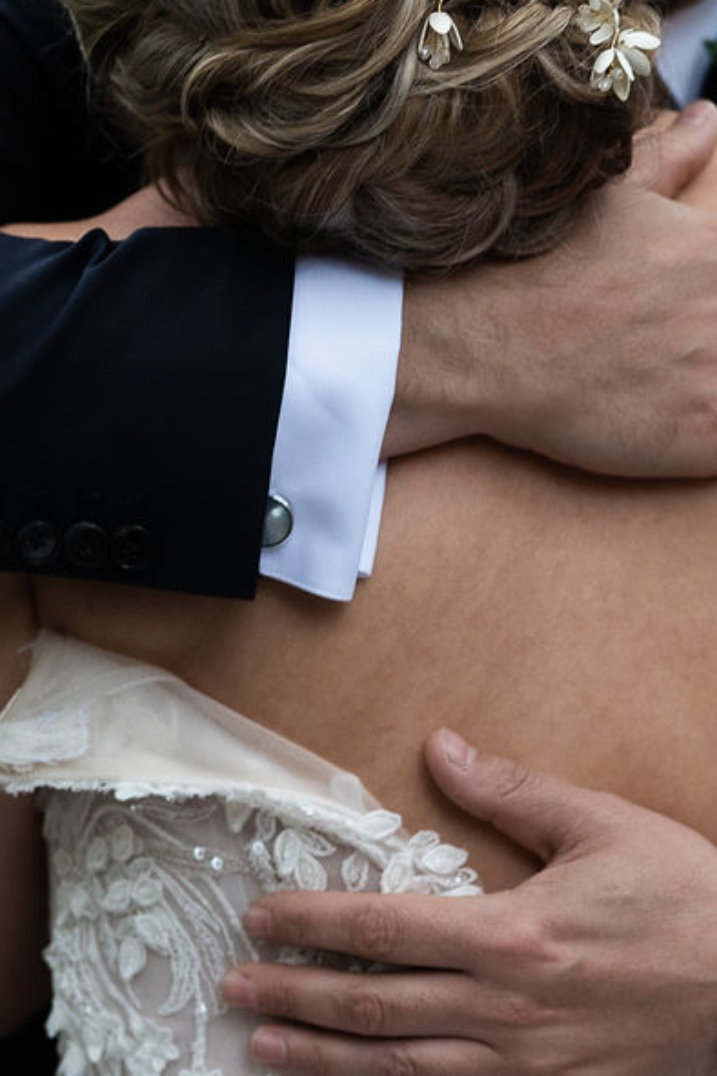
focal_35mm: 221
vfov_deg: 9.3
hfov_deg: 6.2
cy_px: 340
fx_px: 6602
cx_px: 471
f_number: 3.2
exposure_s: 1/200
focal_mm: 85
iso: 1000
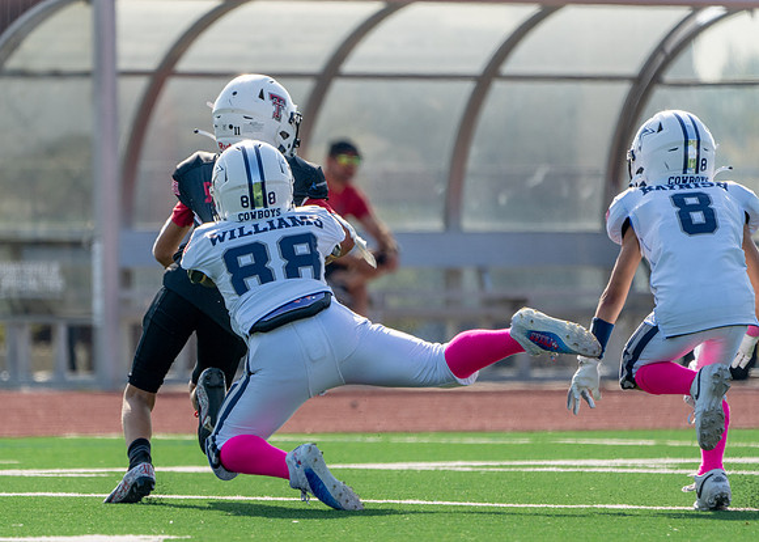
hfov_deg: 3.6
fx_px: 12099
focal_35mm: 561
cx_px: 231
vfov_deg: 2.6
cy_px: 318
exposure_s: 1/1250
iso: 250
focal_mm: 400
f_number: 5.6
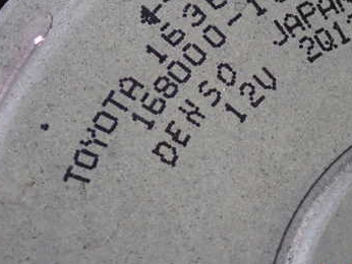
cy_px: 59
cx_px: 244
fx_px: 1445
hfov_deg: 13.9
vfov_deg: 10.4
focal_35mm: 142
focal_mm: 14.62
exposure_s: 1/25
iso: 1000
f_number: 4.3
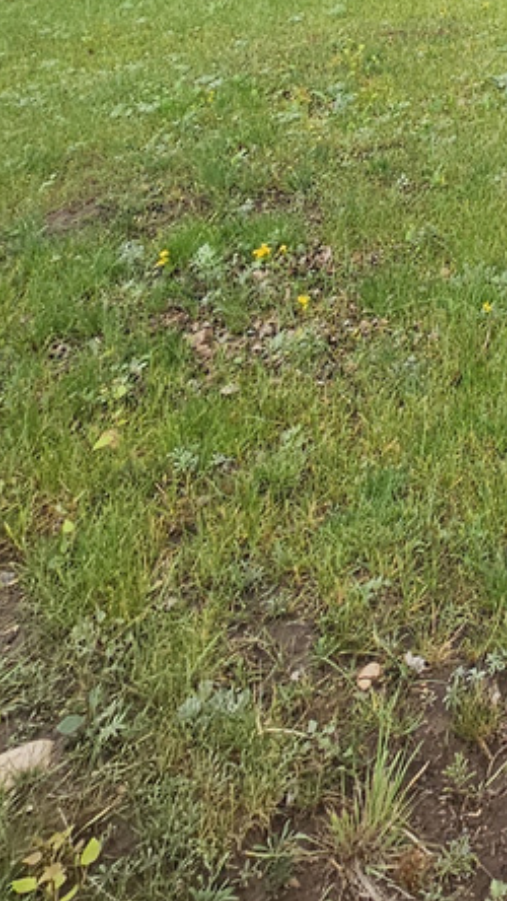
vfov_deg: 28.7
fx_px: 1170
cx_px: 911
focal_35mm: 49
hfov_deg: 18.9
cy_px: -420
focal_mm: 2.2
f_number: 2.2
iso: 50
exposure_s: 1/528
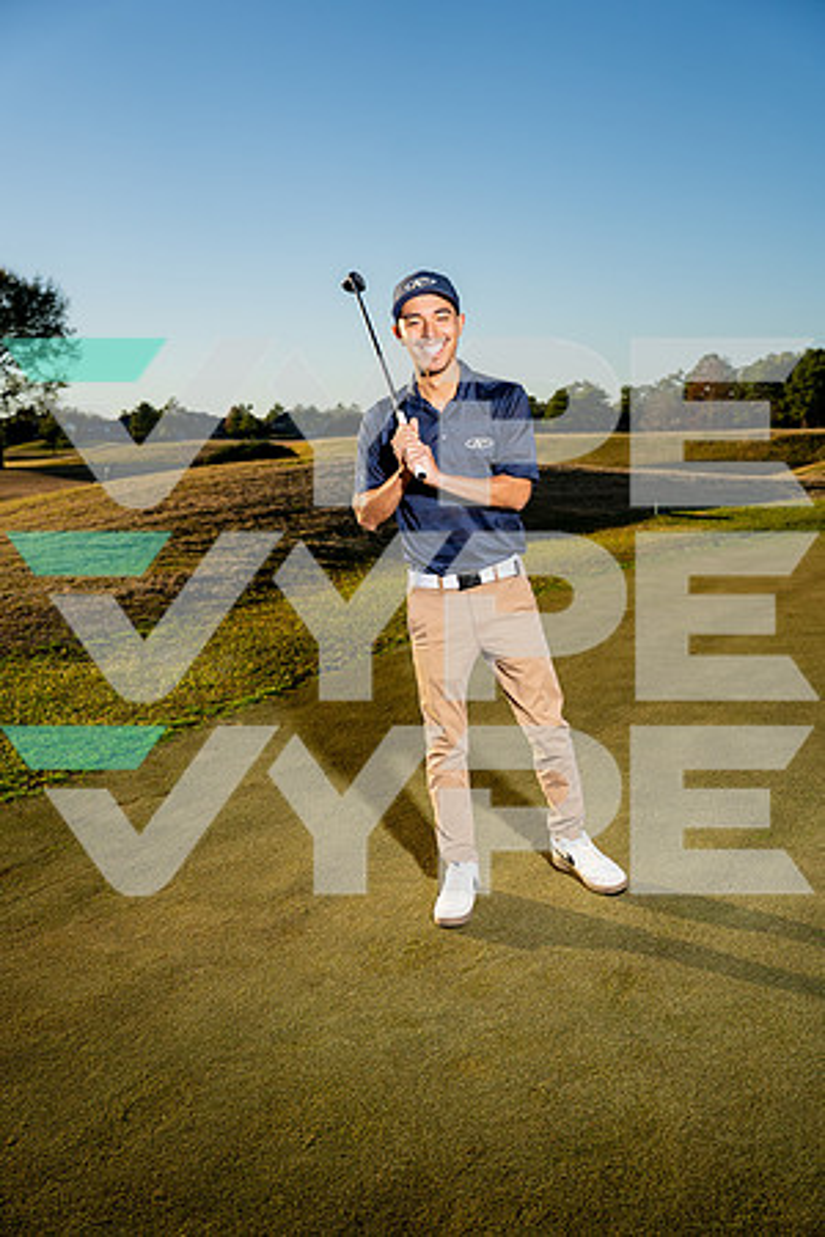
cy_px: 618
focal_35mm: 37
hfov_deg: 35.9
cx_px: 412
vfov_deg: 51.9
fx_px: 1272
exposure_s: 1/1250
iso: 100
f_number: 4
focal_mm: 37
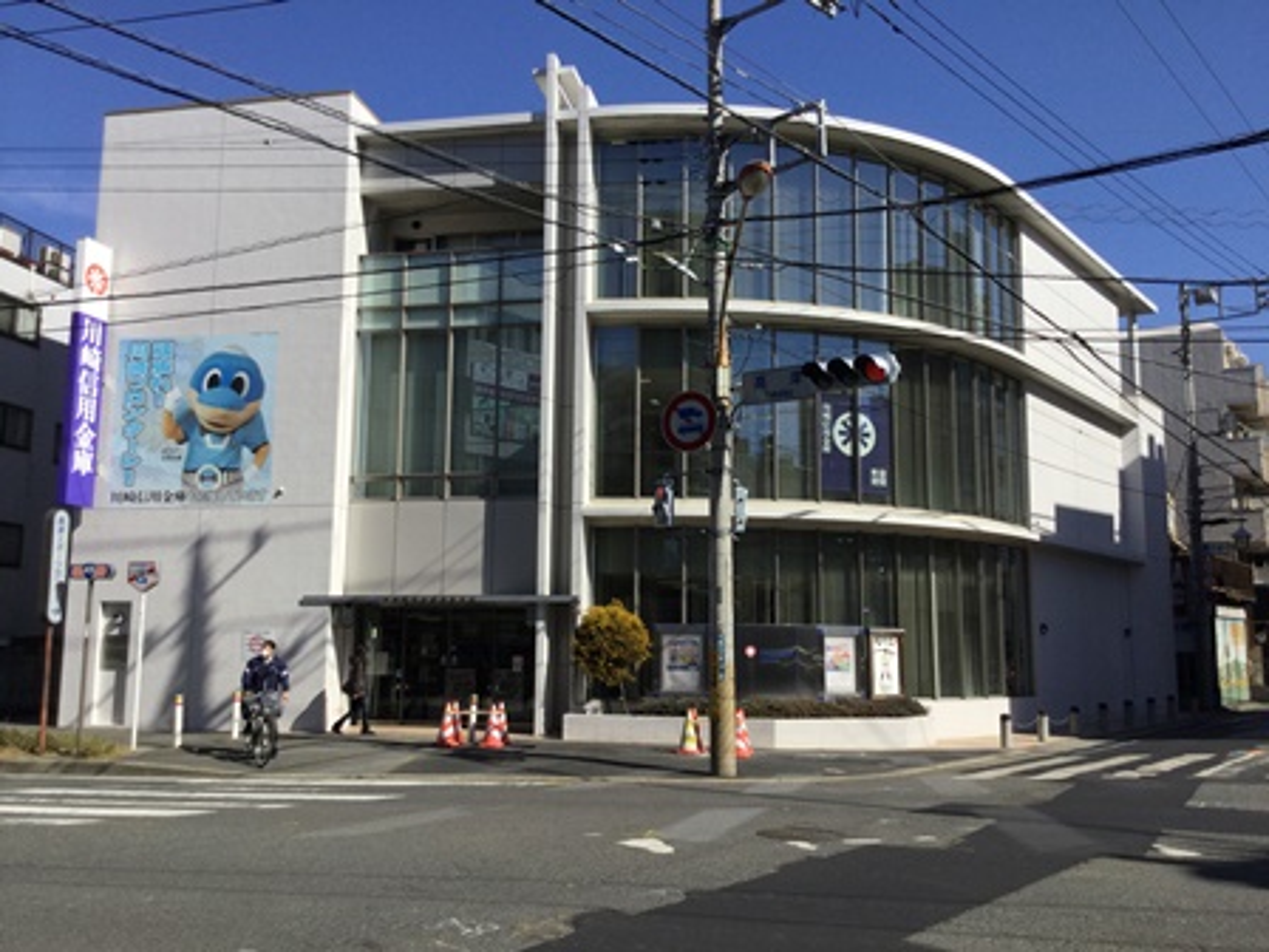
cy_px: 476
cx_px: 634
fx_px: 1136
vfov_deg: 45.4
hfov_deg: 58.4
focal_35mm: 31
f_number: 2.4
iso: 25
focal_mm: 3.3
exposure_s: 1/2092
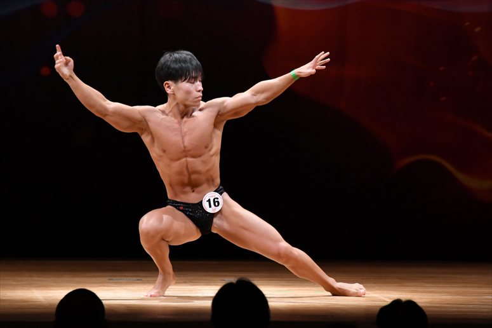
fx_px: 4098
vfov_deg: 4.6
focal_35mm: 300
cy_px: 164
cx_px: 246
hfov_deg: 6.9
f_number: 5.6
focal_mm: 200
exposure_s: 1/400
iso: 4000
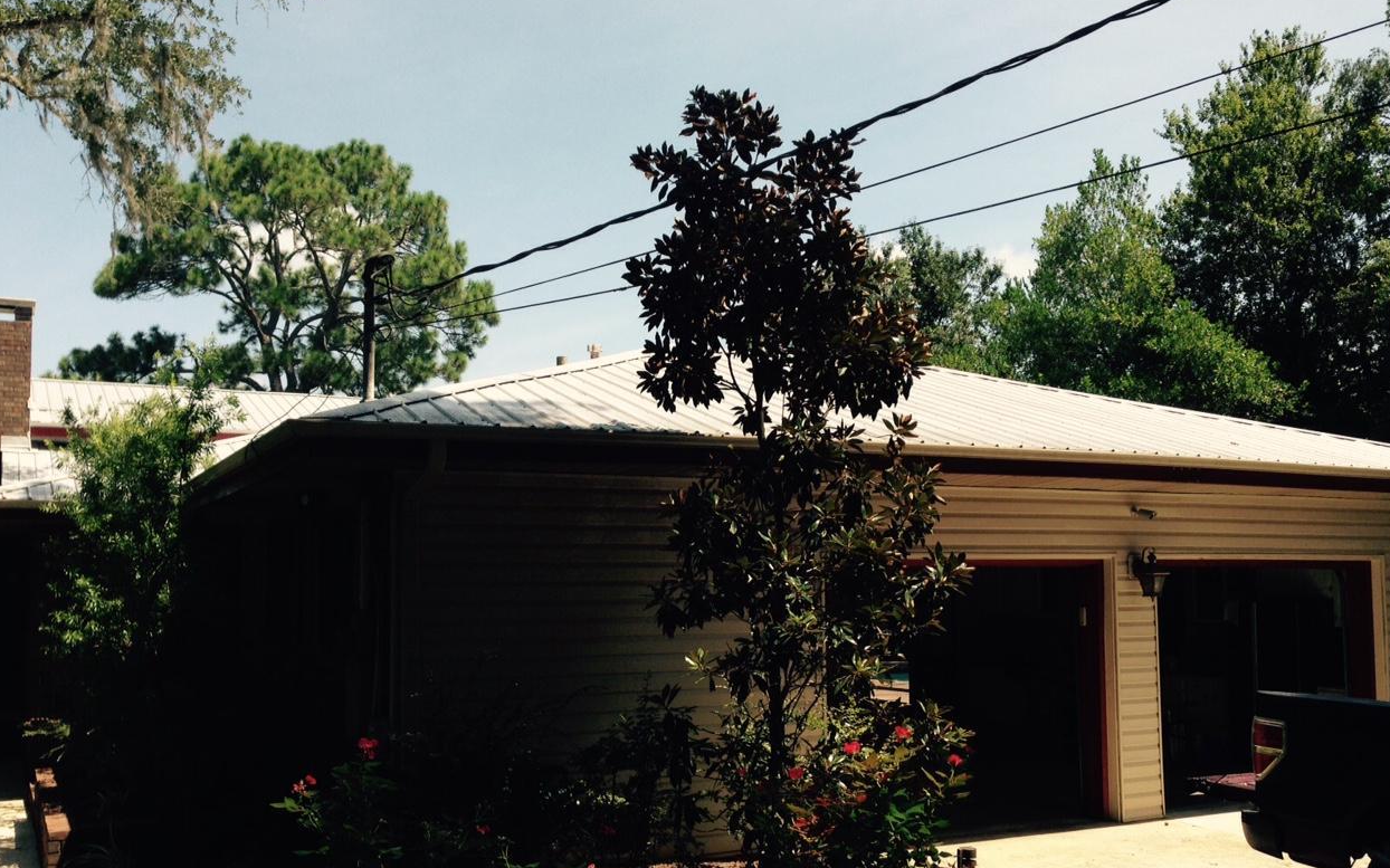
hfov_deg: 54.0
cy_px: 493
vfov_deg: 35.3
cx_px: 692
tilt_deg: +4.5
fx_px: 1364
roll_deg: +0.0
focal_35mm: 36
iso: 50
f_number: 2.4
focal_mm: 4.12
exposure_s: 1/1085
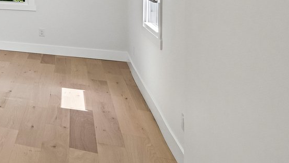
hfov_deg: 24.0
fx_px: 414
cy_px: -32
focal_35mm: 54
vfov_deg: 20.8
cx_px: -199
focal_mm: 14
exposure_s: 1/15
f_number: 8
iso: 280
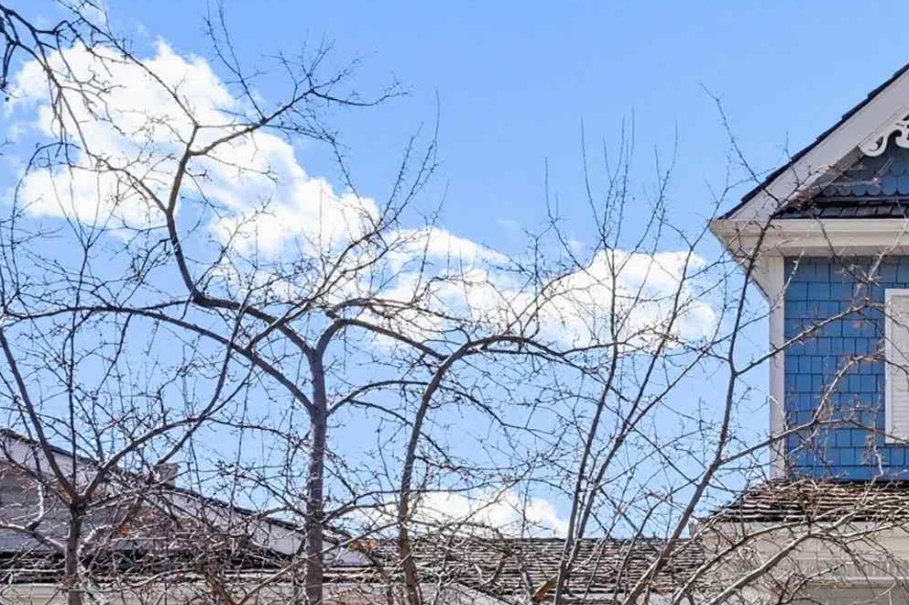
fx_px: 1679
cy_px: 375
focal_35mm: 67
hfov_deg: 25.9
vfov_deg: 20.4
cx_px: 1187
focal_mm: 21.5
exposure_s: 1/500
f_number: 8
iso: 400
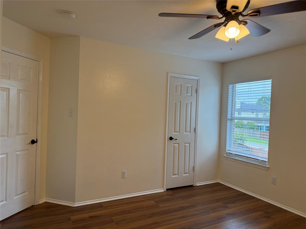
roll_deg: -2.2
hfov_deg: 71.6
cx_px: 153
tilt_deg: -1.6
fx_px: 212
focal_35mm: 24
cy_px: 114
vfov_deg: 56.8
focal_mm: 6.76
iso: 125
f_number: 1.78
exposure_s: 1/158
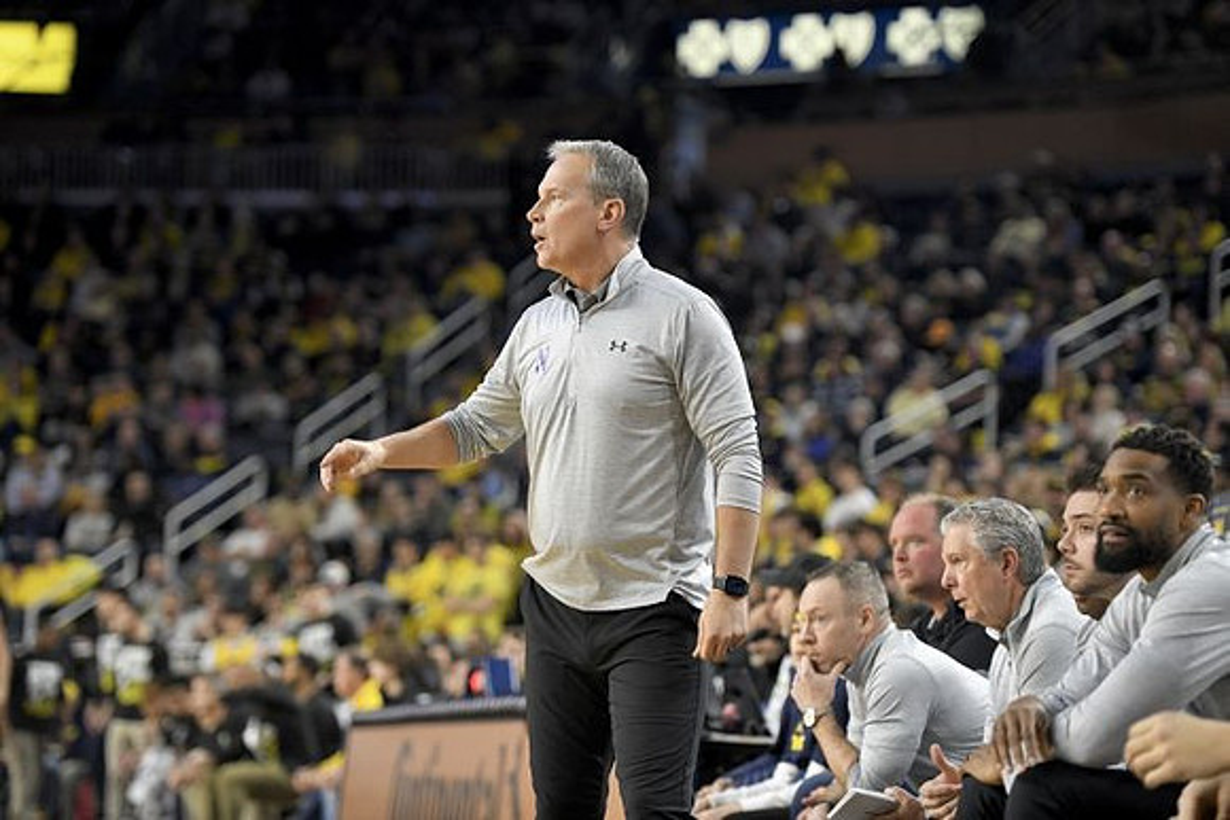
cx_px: 615
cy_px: 410
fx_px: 4169
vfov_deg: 11.2
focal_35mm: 122
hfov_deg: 16.8
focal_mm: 122
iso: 2500
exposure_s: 1/1000
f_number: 2.8
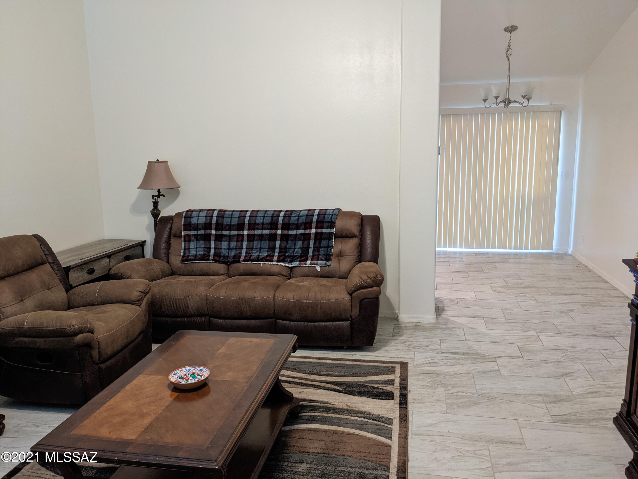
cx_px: 319
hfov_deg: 65.3
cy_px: 240
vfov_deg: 51.4
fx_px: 498
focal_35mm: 27
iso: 189
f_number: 1.73
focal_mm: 4.38
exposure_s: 1/24
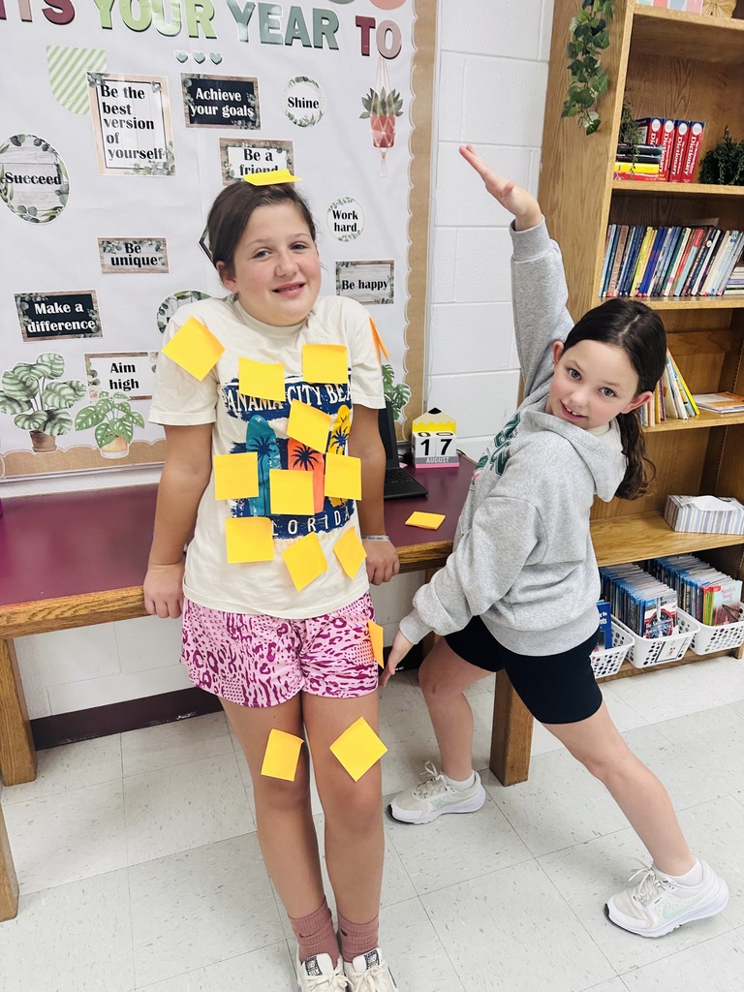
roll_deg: +2.0
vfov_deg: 71.6
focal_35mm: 24
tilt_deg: -22.0
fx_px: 688
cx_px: 372
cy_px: 496
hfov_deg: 56.8
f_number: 1.78
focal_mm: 6.86
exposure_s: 1/120
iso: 200
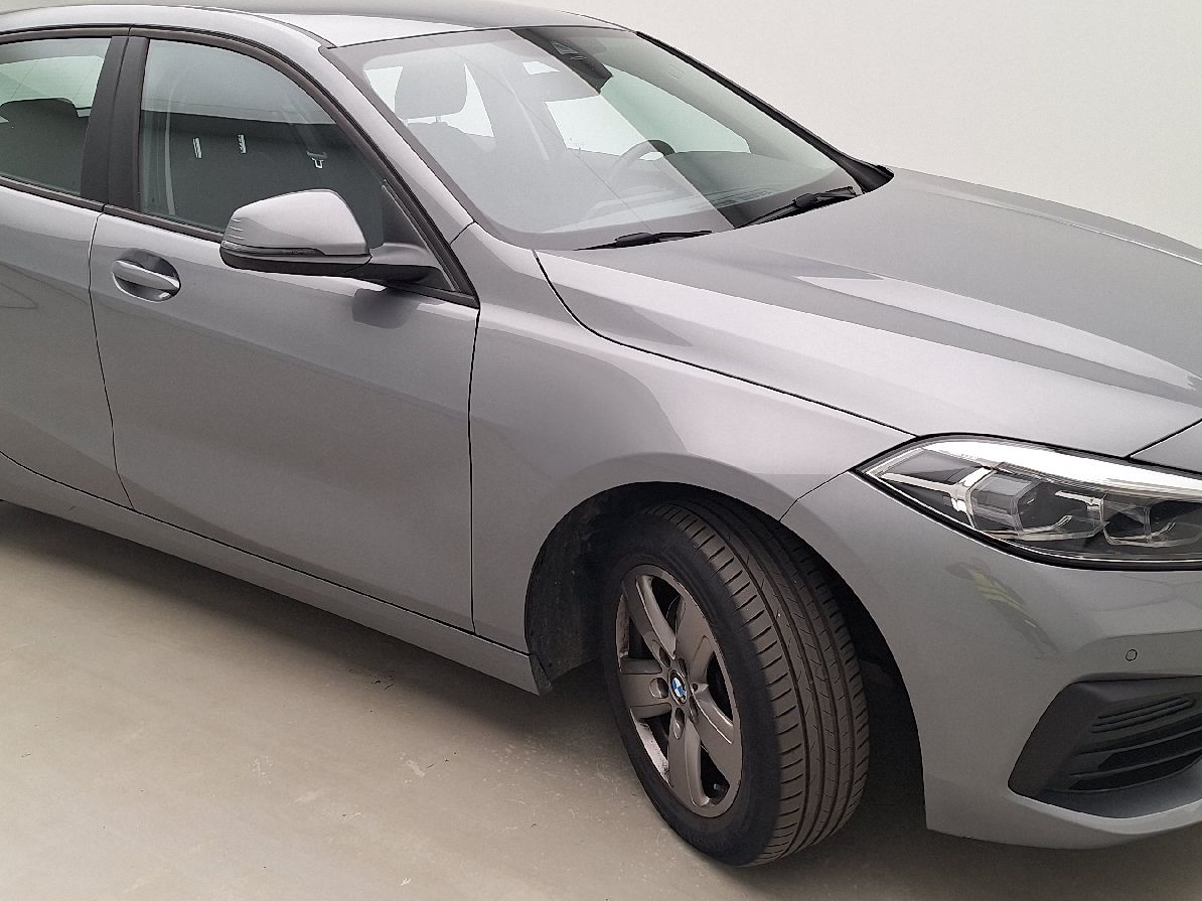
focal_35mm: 37
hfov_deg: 50.1
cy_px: 426
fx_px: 1285
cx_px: 604
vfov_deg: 38.6
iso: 50
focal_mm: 5.54
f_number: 1.8
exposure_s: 1/100
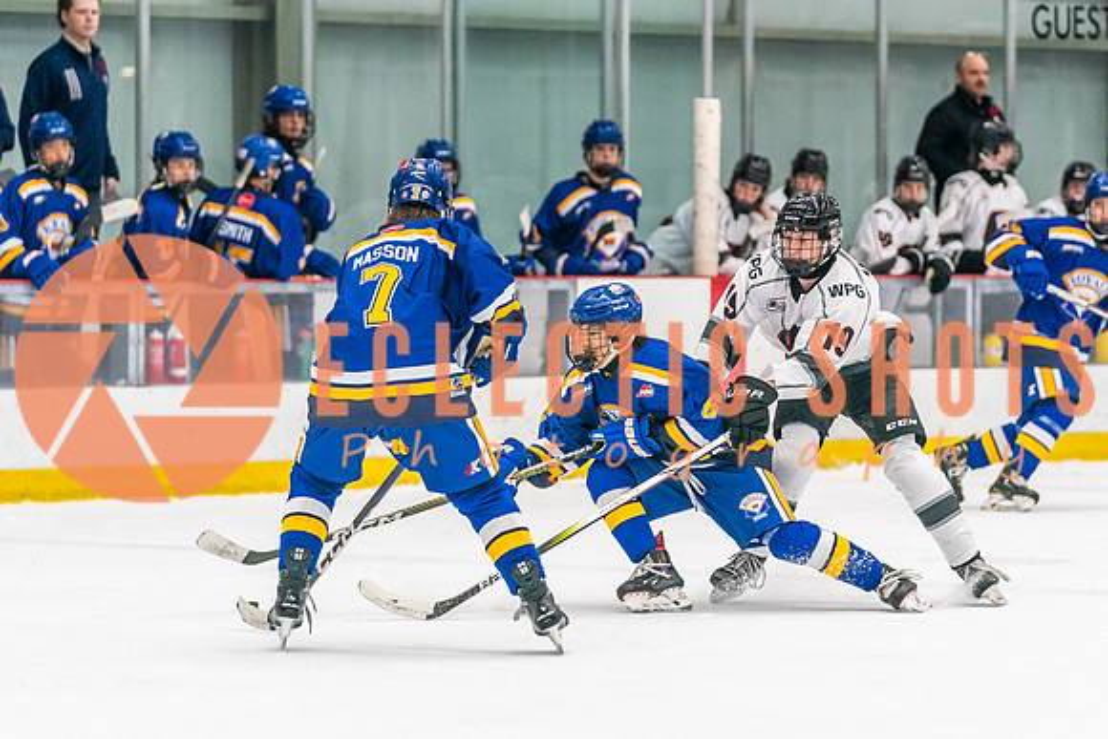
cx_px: 665
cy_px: 370
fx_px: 7012
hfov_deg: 9.0
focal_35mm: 228
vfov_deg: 6.0
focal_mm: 142
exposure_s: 1/1250
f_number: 2.8
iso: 3200
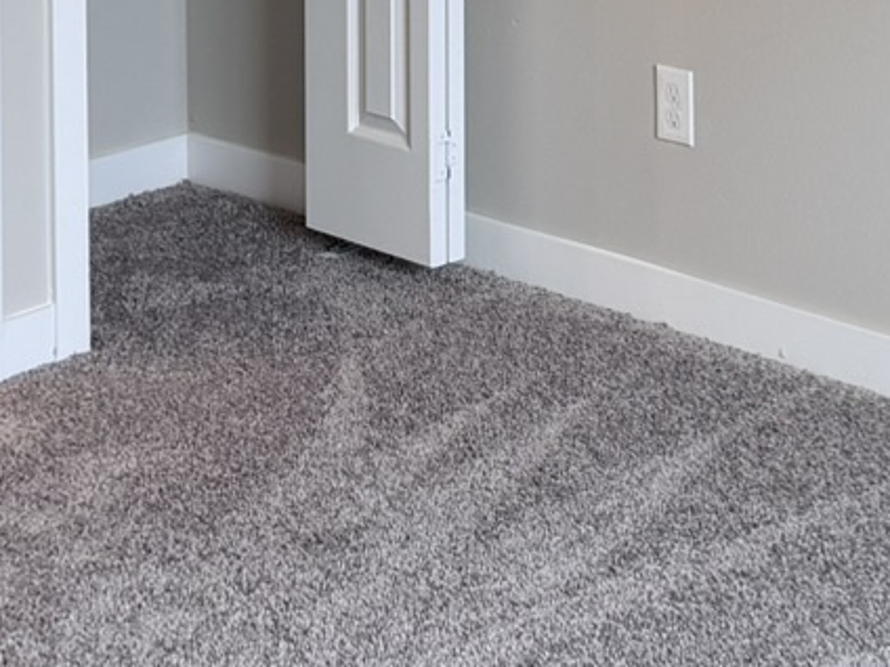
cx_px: 443
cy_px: -434
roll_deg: +0.5
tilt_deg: -4.4
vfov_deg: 12.0
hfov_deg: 17.0
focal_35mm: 116
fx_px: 2982
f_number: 1.78
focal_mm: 6.76
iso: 80
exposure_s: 1/120
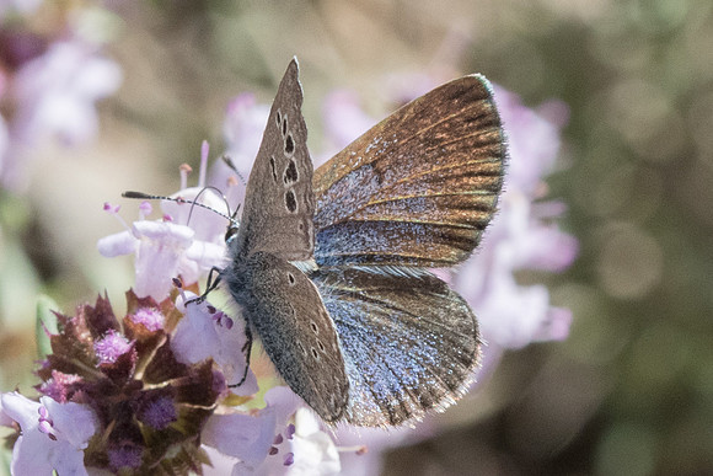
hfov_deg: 4.5
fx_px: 9073
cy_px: 352
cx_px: 401
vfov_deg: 3.0
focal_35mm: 458
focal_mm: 90
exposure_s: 1/640
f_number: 13
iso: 800
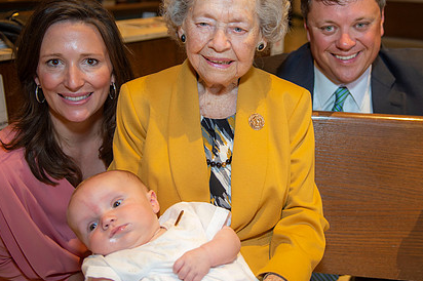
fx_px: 528
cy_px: 117
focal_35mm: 45
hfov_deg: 43.4
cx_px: 260
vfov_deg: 29.8
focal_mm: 32
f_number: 2.8
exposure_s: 1/100
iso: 900
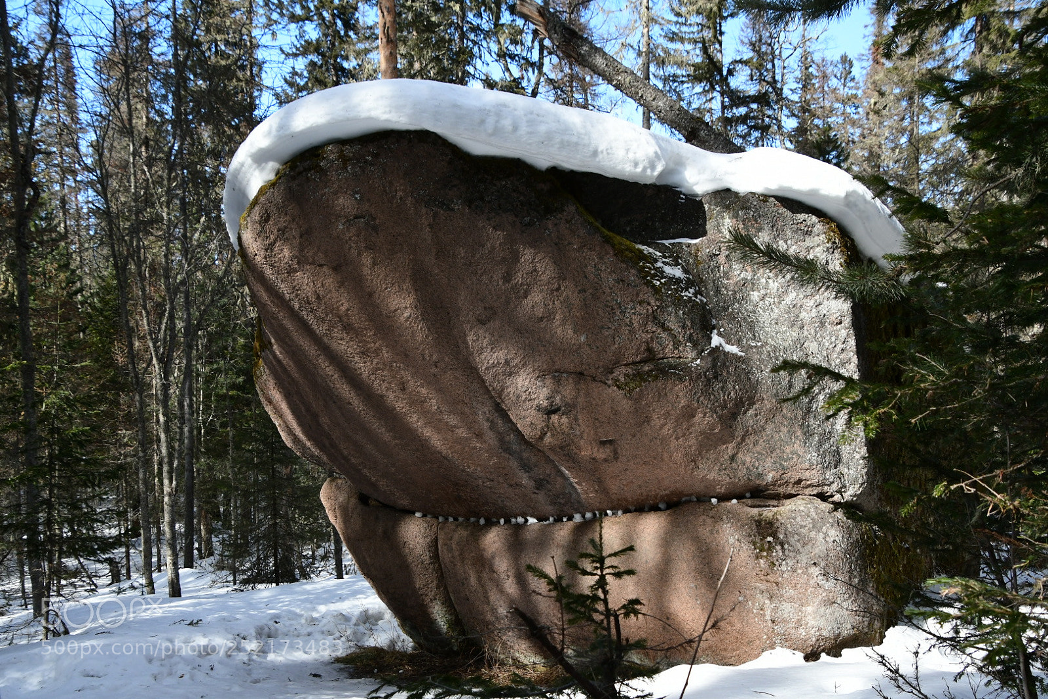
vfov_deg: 38.4
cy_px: 350
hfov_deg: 55.1
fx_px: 1004
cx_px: 524
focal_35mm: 34
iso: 800
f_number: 7.1
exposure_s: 1/320
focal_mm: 23
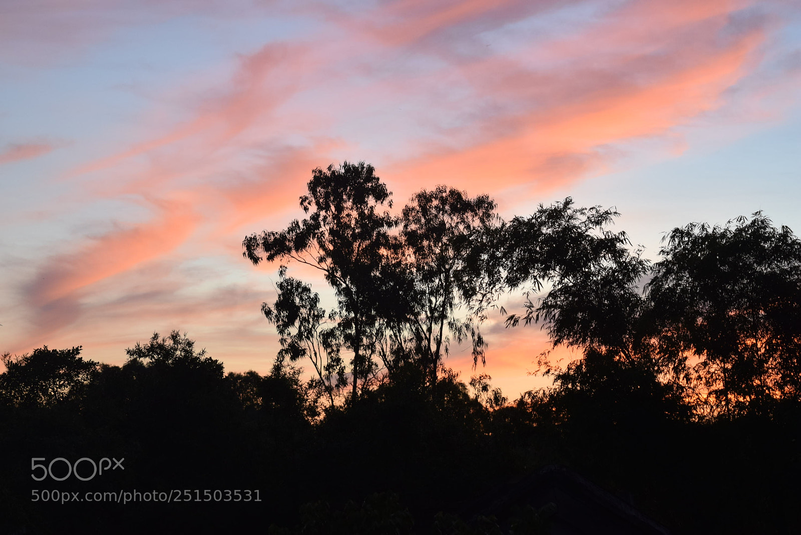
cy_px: 268
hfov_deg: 24.6
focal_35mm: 82
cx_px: 400
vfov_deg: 16.6
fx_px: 1837
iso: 400
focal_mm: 55
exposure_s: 1/30
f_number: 5.6
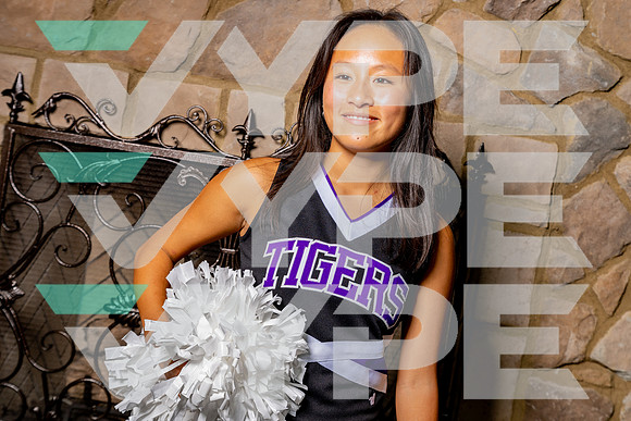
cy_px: 210
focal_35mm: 54
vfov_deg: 25.1
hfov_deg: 36.9
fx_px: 947
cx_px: 316
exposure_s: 1/250
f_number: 5.6
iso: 200
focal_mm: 54
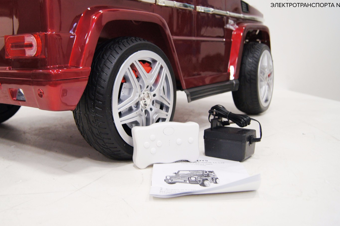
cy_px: 94
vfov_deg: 36.7
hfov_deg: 53.0
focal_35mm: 36
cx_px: 146
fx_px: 340
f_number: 4
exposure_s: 1/40
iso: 800
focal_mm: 20
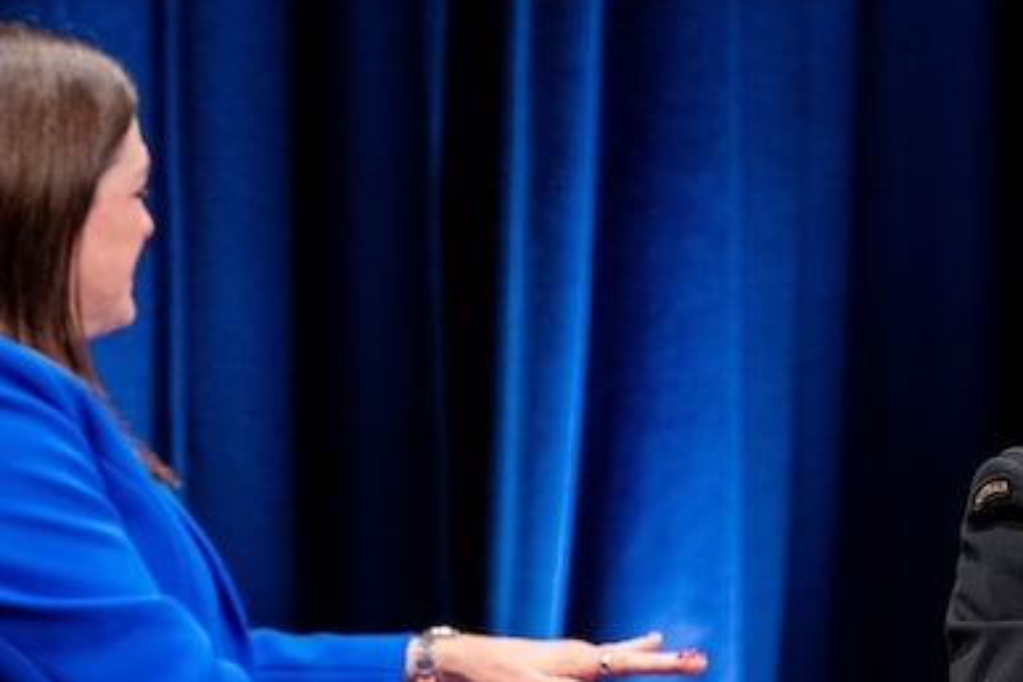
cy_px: 621
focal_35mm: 431
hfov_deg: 4.8
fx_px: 12247
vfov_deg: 3.2
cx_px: 825
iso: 2500
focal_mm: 139
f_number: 4
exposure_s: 1/250
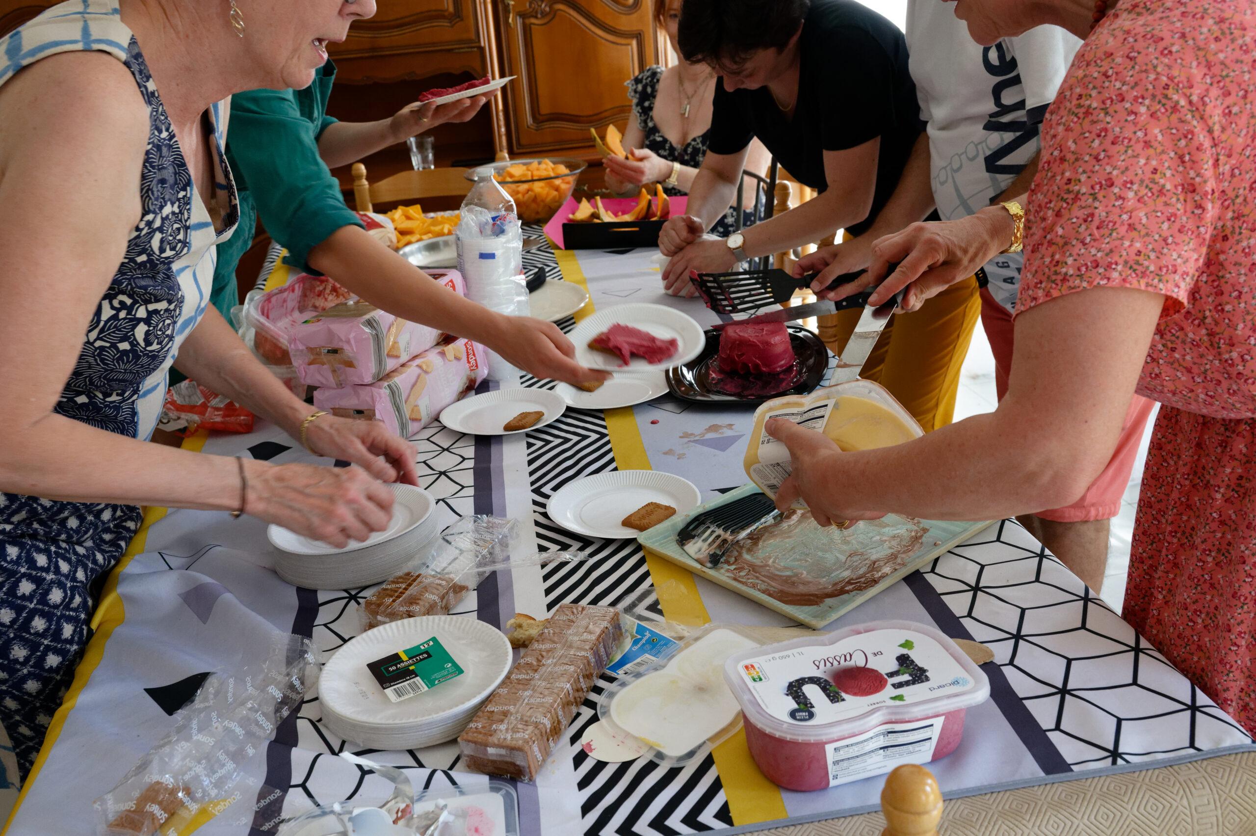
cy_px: 418
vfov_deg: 38.8
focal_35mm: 34
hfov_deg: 55.8
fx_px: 1185
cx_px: 628
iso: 3200
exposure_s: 1/125
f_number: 8
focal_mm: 34
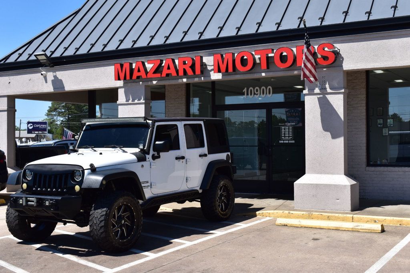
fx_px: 546
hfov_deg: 41.1
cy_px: 136
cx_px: 205
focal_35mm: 48
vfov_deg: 28.1
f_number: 11
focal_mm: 32
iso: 360
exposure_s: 1/500
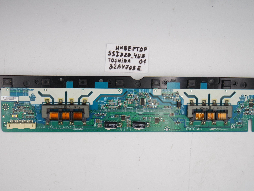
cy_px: 95
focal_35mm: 59
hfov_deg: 32.7
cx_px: 134
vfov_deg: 24.8
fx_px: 433
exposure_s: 1/125
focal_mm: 20
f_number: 5
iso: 160
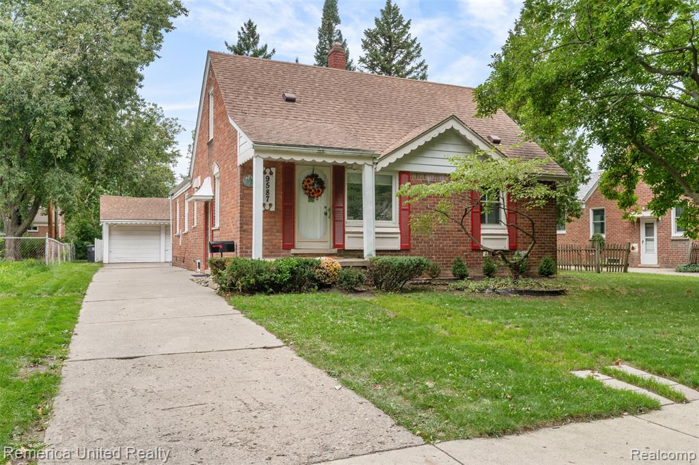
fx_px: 543
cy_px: 232
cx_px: 350
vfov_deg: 46.4
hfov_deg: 65.5
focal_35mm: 28
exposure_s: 1/60
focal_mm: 28
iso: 400
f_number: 9
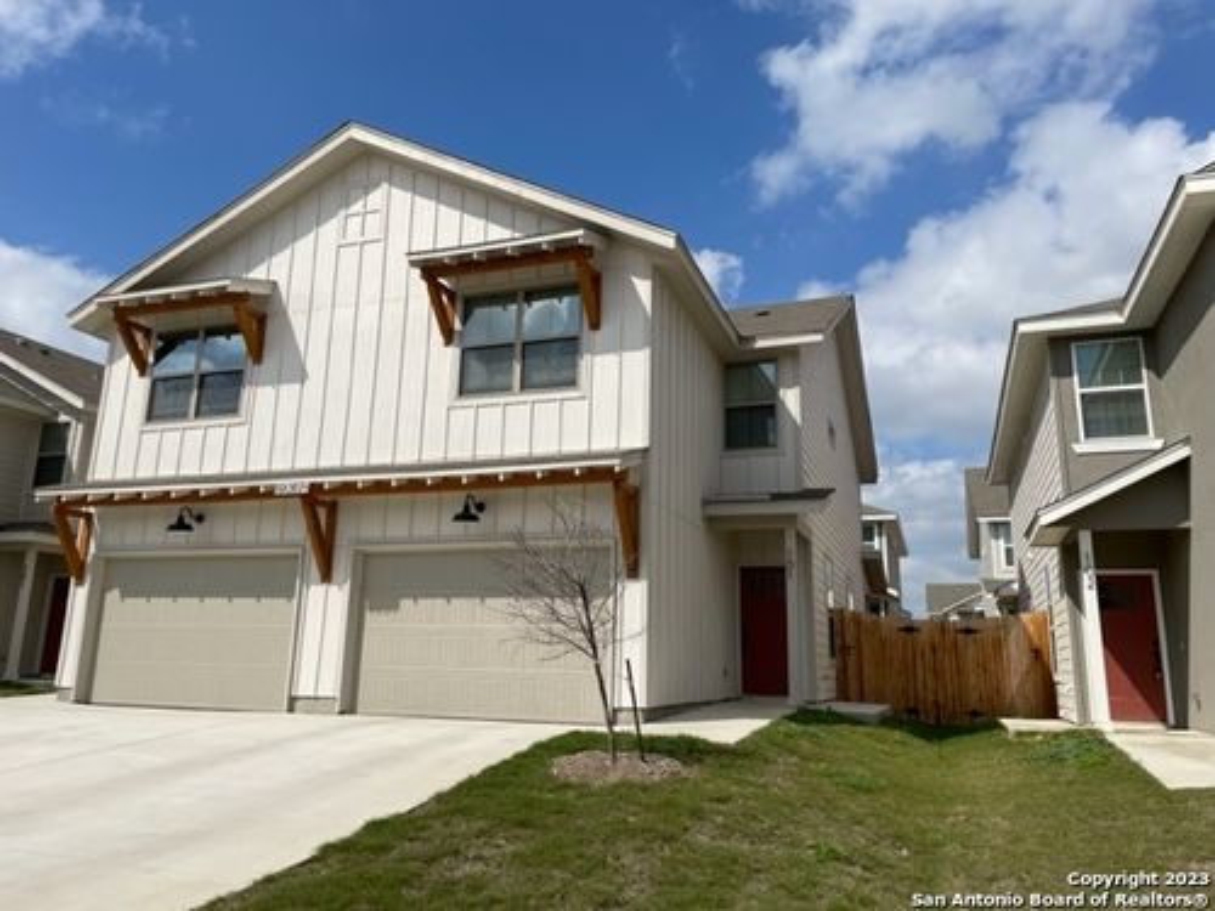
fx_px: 913
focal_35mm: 26
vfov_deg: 53.1
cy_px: 456
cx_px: 608
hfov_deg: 67.3
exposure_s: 1/7299
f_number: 1.6
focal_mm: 4.2
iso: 32
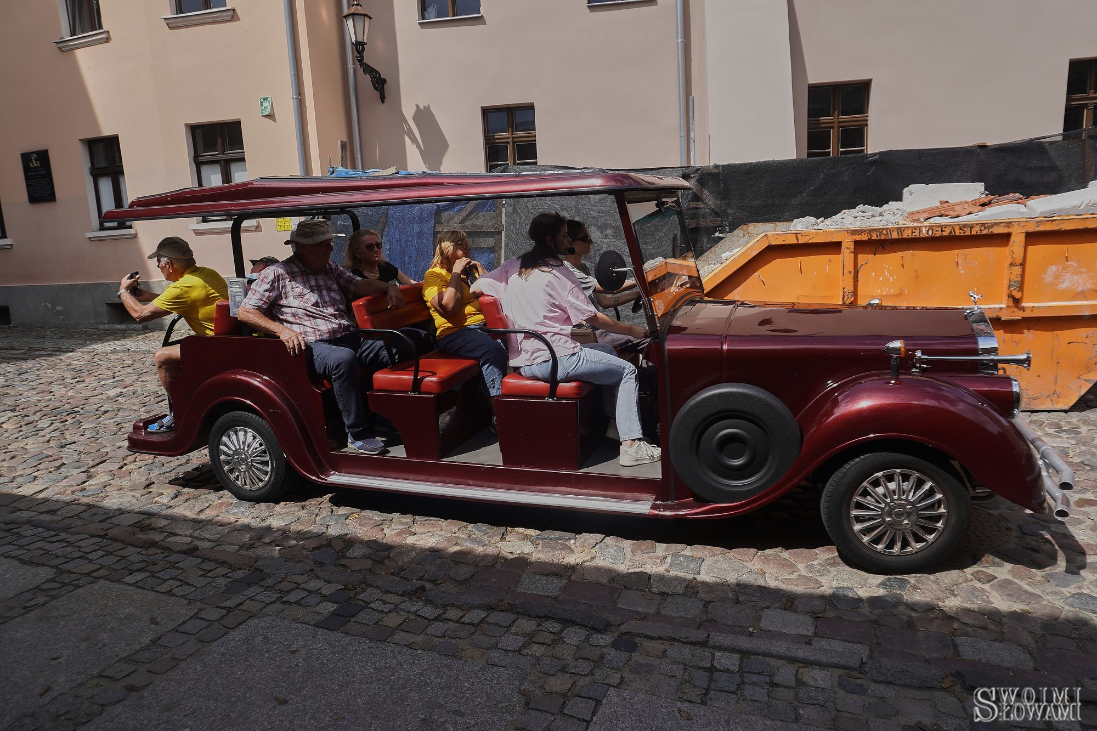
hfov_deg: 73.7
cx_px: 548
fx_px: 731
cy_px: 366
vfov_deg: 53.1
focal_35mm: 24
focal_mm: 16
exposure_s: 1/320
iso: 100
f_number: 5.6
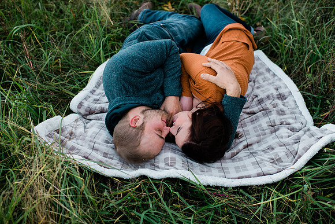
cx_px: 168
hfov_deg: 54.4
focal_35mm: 35
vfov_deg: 37.9
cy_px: 112
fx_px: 326
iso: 200
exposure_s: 1/200
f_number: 2.8
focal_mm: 35
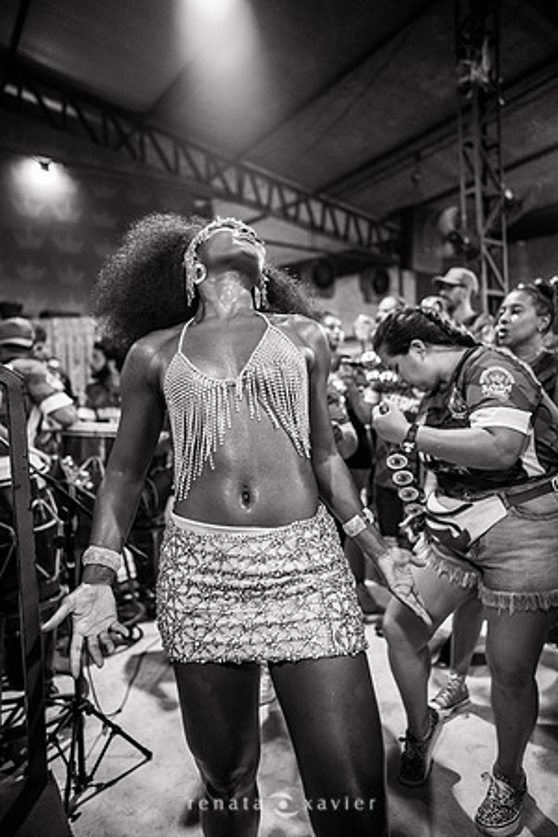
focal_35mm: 24
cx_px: 279
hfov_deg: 53.1
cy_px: 418
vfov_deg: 73.7
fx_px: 558
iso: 1600
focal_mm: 24
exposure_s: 1/320
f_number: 1.8
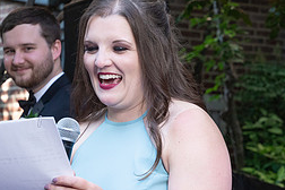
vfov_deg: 7.4
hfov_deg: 11.2
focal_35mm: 184
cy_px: 160
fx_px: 1457
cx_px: 167
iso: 1250
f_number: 5.6
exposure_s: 1/250
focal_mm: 70
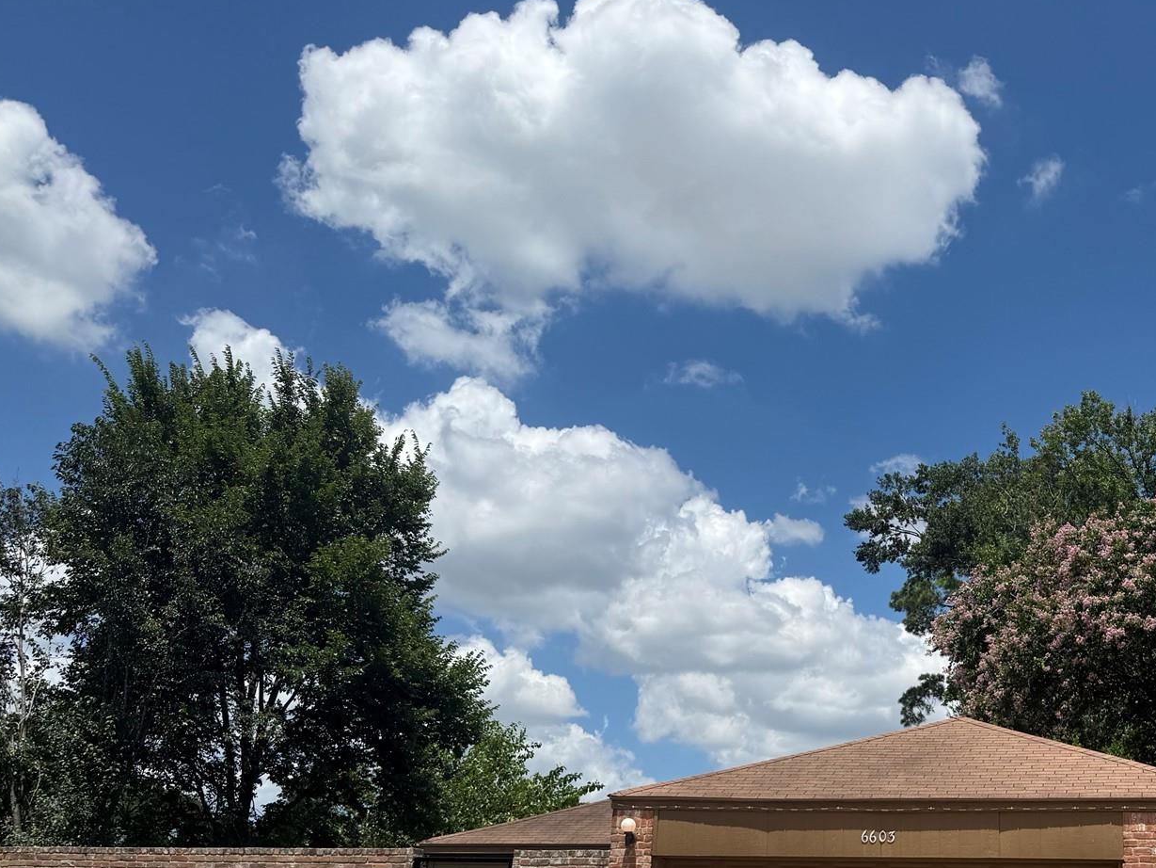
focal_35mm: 40
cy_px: 623
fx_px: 1336
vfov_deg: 35.4
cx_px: 846
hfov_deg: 45.4
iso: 80
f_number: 1.78
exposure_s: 1/7353
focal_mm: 6.76
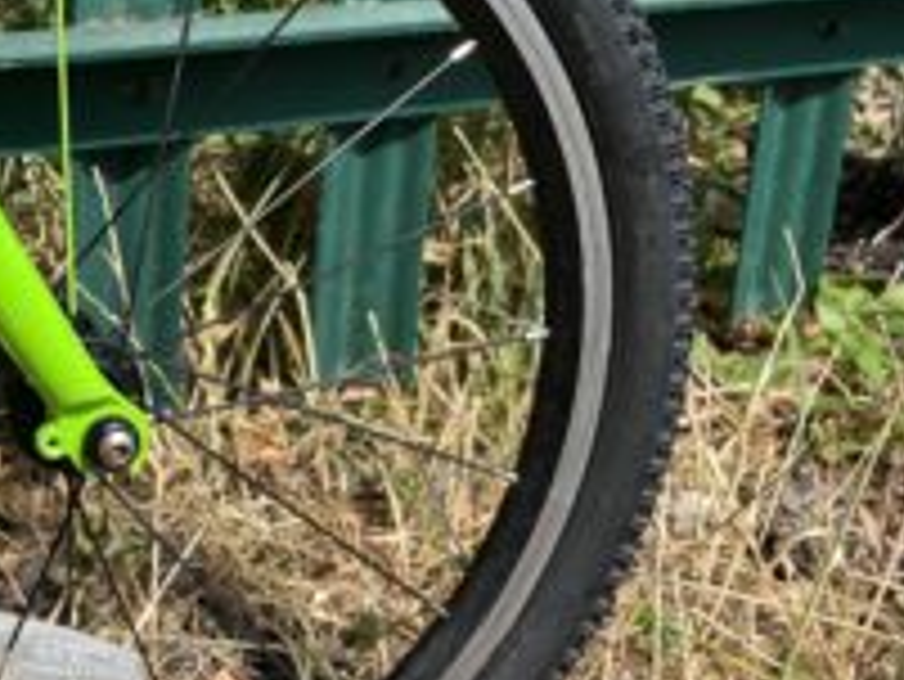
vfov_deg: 23.5
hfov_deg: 28.4
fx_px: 1620
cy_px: 212
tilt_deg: -18.0
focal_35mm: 62
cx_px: -85
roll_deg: +0.3
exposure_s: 1/1140
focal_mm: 5.1
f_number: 1.6
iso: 50
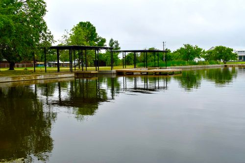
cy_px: 82
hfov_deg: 53.1
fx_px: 245
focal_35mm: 36
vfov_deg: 36.8
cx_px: 122
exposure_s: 1/200
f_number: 9
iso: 100
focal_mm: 24
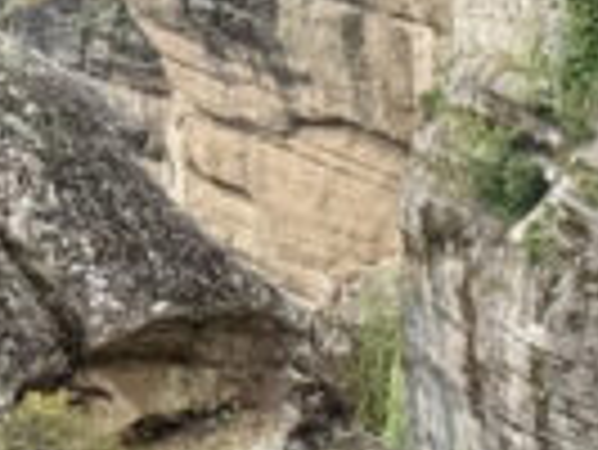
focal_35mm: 369
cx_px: 827
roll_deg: +2.9
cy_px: 90
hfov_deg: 5.3
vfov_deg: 4.0
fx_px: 6380
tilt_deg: -4.6
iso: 80
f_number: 1.78
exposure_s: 1/2088
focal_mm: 6.76
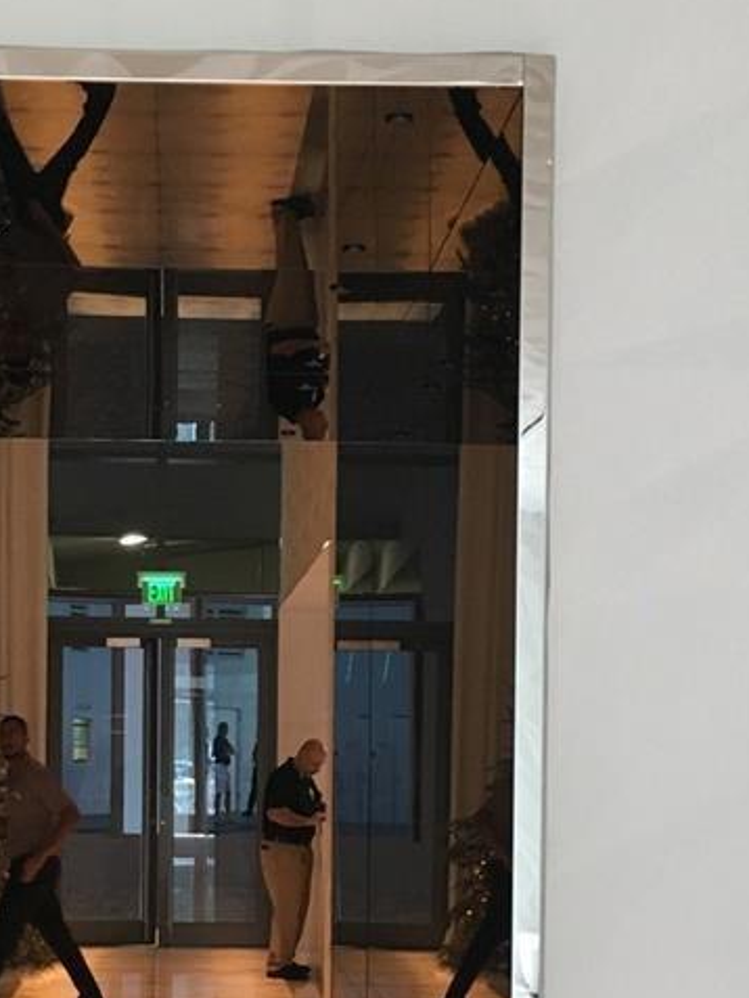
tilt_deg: -0.8
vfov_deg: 26.2
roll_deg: -0.3
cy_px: 806
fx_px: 2105
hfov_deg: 20.1
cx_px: 232
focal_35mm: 73
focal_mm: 4.15
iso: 100
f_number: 2.2
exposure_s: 1/30
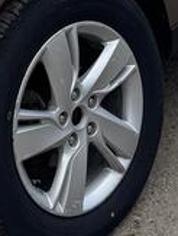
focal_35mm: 141
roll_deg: +12.4
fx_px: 963
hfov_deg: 10.6
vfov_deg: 13.5
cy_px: -62
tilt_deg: -16.7
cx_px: 65
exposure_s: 1/3247
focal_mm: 6.76
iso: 80
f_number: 1.78
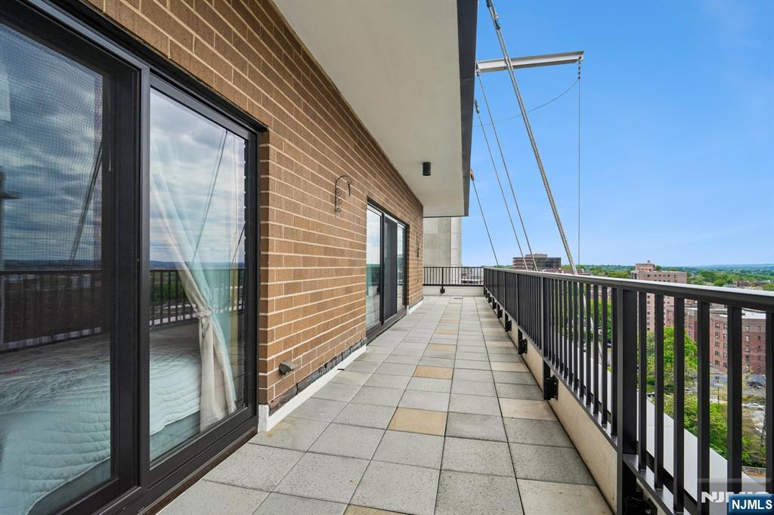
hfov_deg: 96.8
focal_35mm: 16
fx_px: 344
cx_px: 387
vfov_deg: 73.7
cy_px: 258
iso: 400
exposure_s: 1/500
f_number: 8
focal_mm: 16
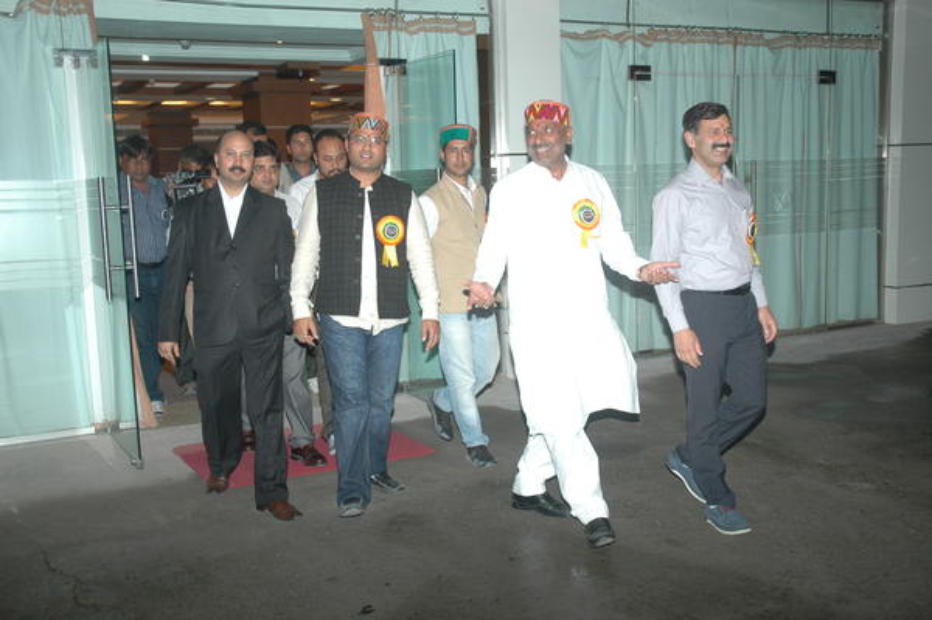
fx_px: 970
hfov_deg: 51.3
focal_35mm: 38
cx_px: 466
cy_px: 310
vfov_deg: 35.4
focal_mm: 25
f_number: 4.5
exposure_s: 1/60
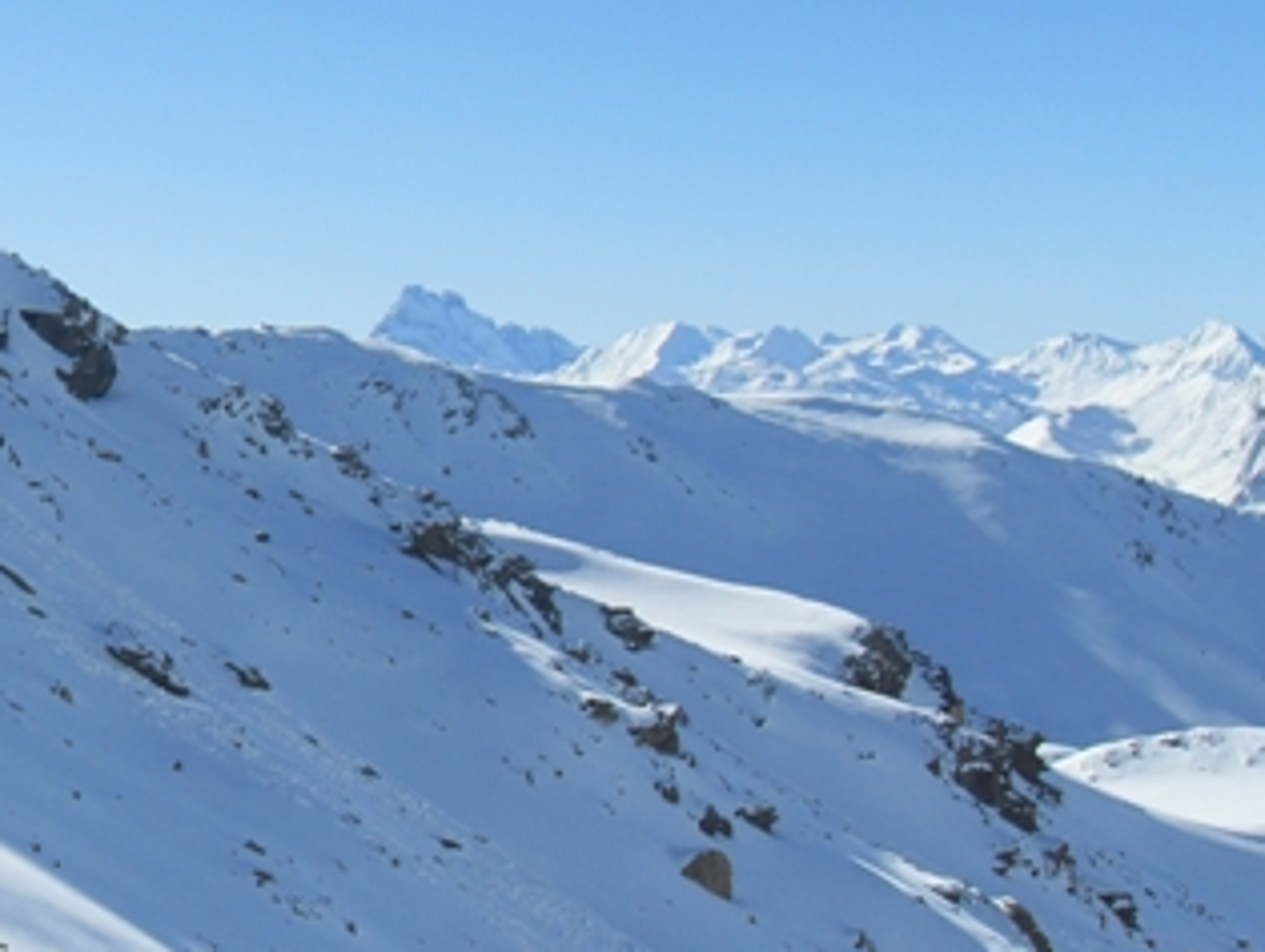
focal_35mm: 71
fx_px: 2598
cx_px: 241
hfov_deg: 26.8
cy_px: 410
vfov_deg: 20.8
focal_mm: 6.3
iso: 80
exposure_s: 1/500
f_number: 7
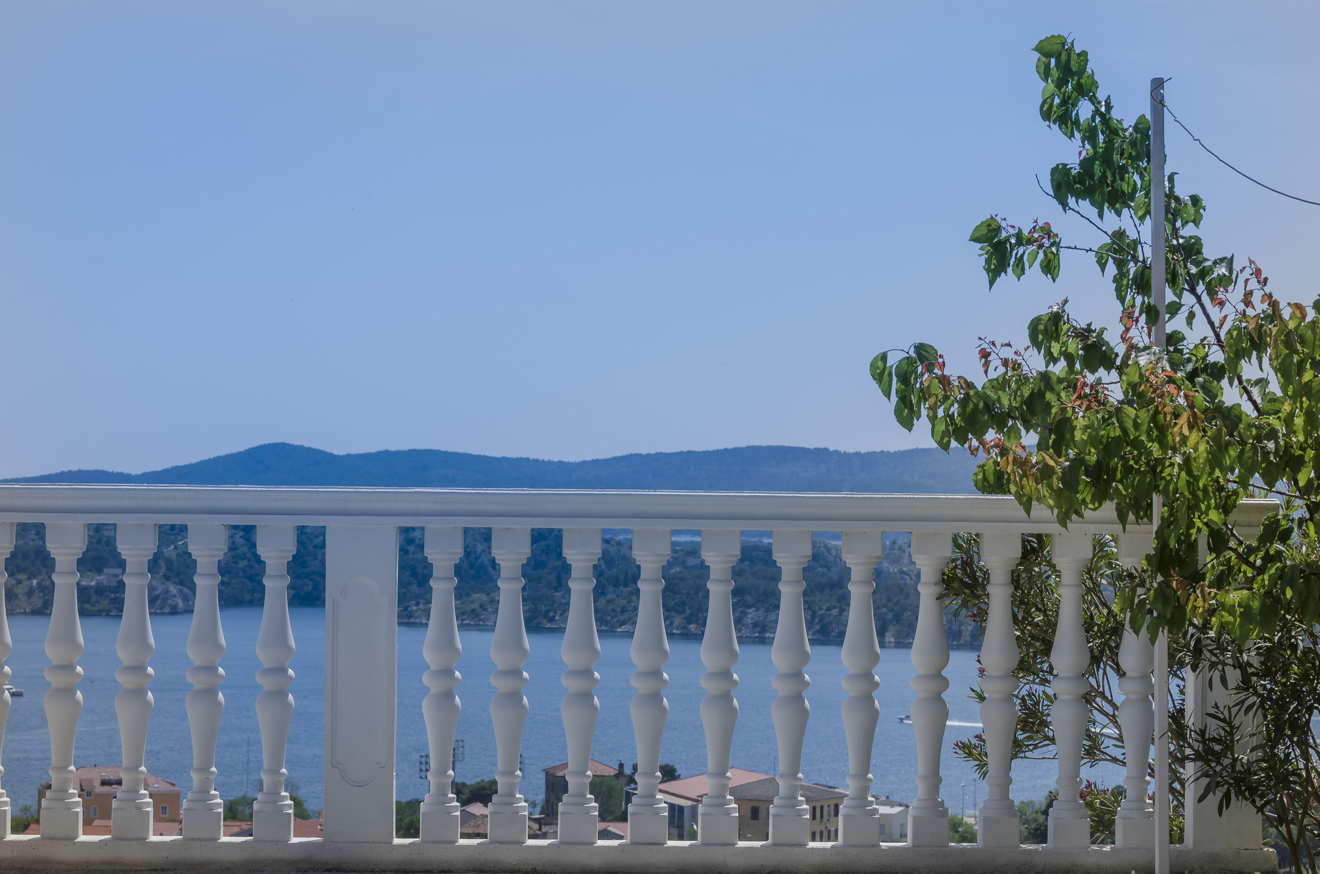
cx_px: 660
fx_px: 3842
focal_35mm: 105
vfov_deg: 13.0
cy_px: 437
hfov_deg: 19.5
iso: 100
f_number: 11
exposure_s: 1/200
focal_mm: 70
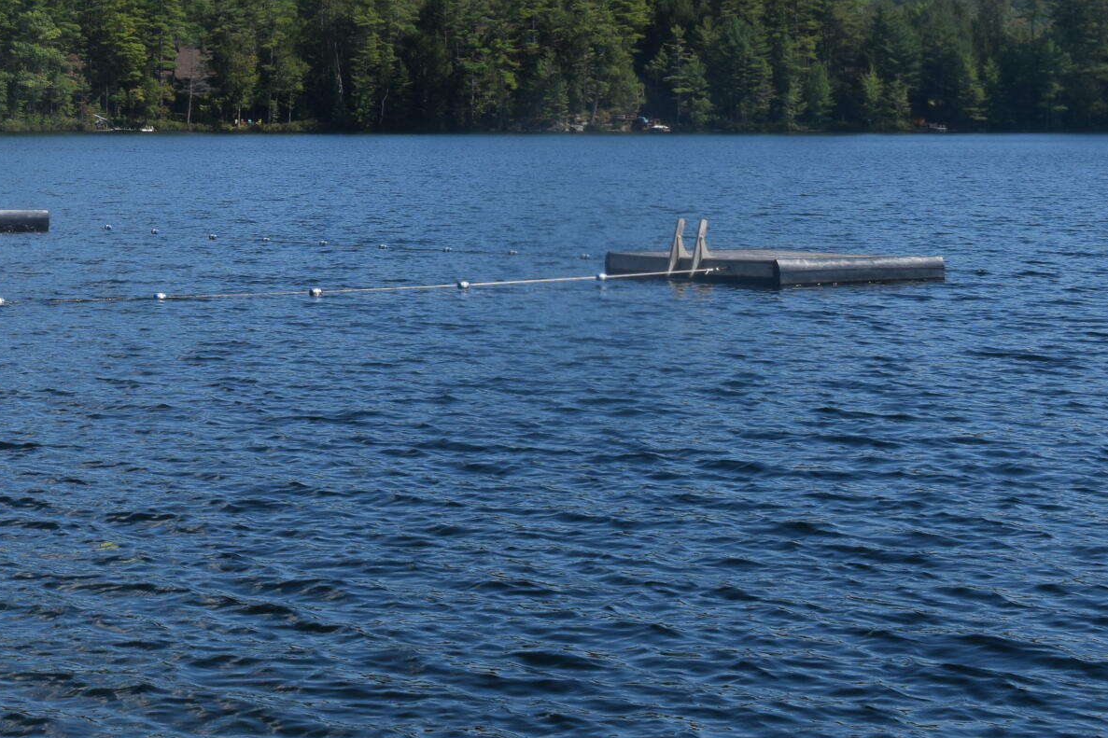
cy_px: 7
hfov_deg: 21.0
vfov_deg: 14.8
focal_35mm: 91
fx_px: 2800
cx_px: -196
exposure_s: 1/400
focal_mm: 24
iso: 200
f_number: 10
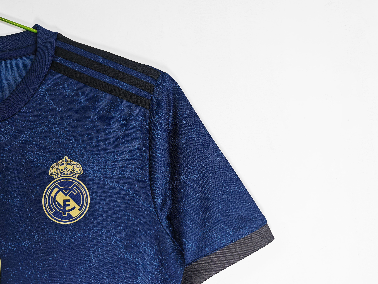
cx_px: 195
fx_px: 284
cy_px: 146
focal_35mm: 26
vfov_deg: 53.1
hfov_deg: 67.3
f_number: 1.75
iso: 88
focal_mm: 8.67
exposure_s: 1/100
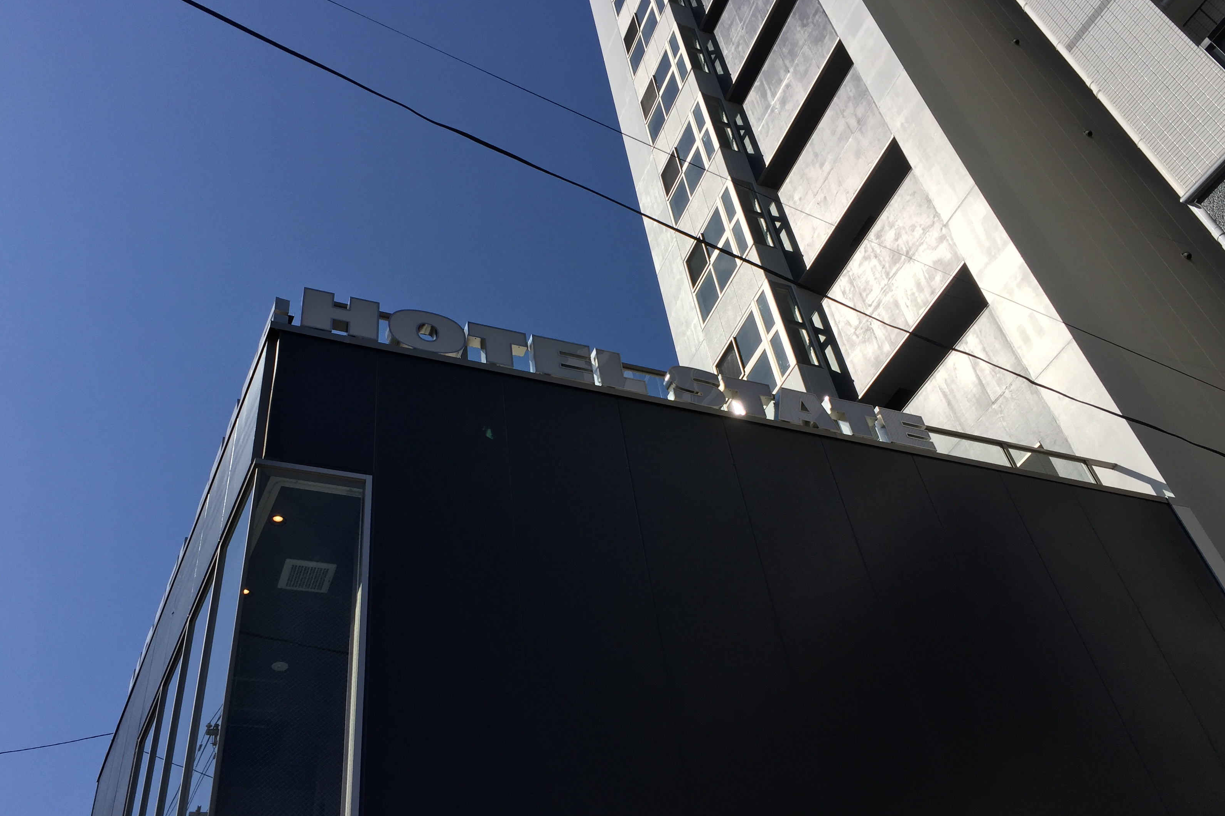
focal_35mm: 31
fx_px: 1055
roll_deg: +8.8
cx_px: 620
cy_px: 429
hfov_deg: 60.3
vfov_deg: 42.3
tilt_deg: +42.3
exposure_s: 1/4405
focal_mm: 4.15
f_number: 2.2
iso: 32
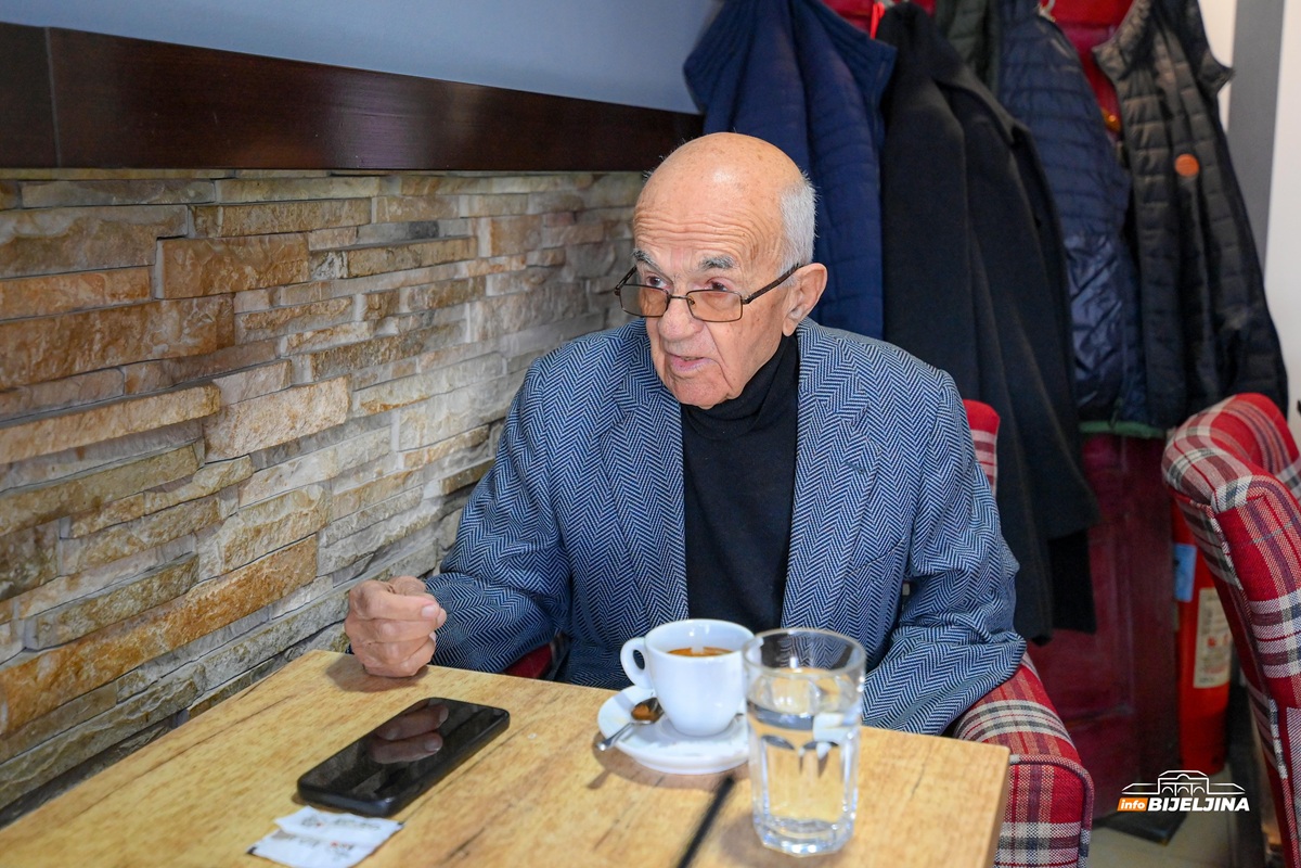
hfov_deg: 61.9
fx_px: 1084
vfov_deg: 43.6
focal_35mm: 30
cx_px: 650
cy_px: 434
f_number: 2.8
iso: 3200
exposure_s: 1/200
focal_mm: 30
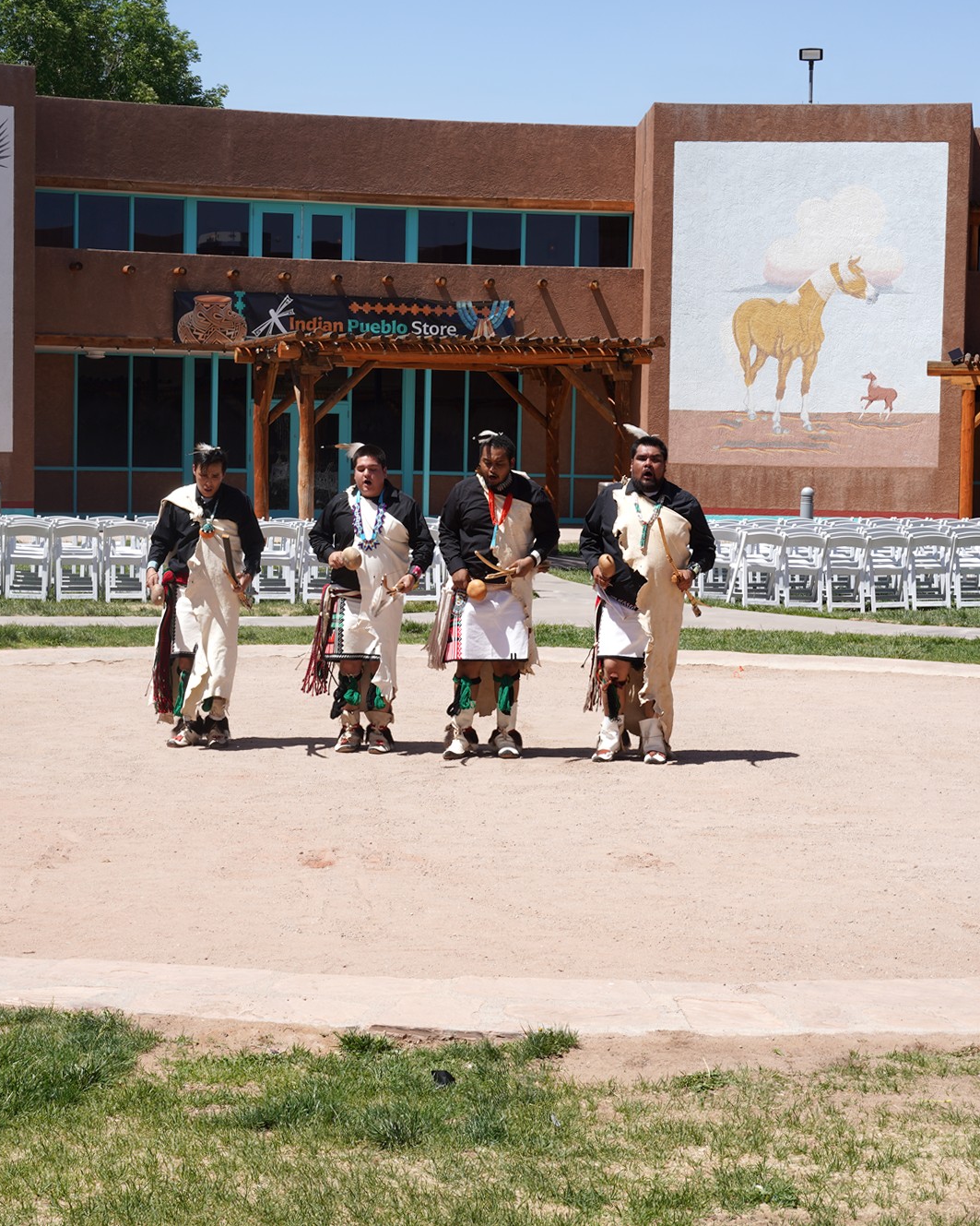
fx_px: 2357
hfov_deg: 23.5
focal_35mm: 65
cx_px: 428
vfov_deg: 29.1
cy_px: 613
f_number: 14
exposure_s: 1/100
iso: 100
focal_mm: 46
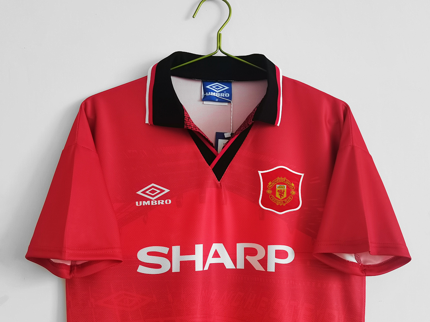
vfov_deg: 37.7
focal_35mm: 38
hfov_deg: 49.0
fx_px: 472
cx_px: 215
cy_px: 161
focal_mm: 5.58
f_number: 1.8
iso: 320
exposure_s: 1/33.3
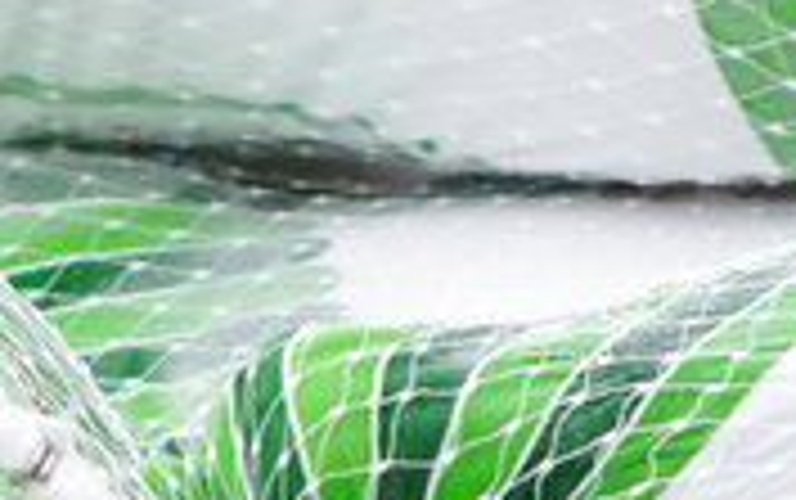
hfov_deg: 0.9
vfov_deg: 0.6
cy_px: 16
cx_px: -1012
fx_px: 49291
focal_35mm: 2270
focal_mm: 385
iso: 400
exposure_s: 1/500
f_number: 6.3
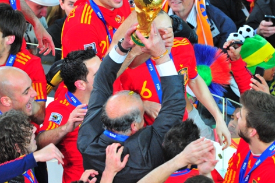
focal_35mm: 800
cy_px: 87
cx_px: 153
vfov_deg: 1.7
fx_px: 6107
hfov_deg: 2.6
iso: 12800
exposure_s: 1/400
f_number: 10
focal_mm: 600
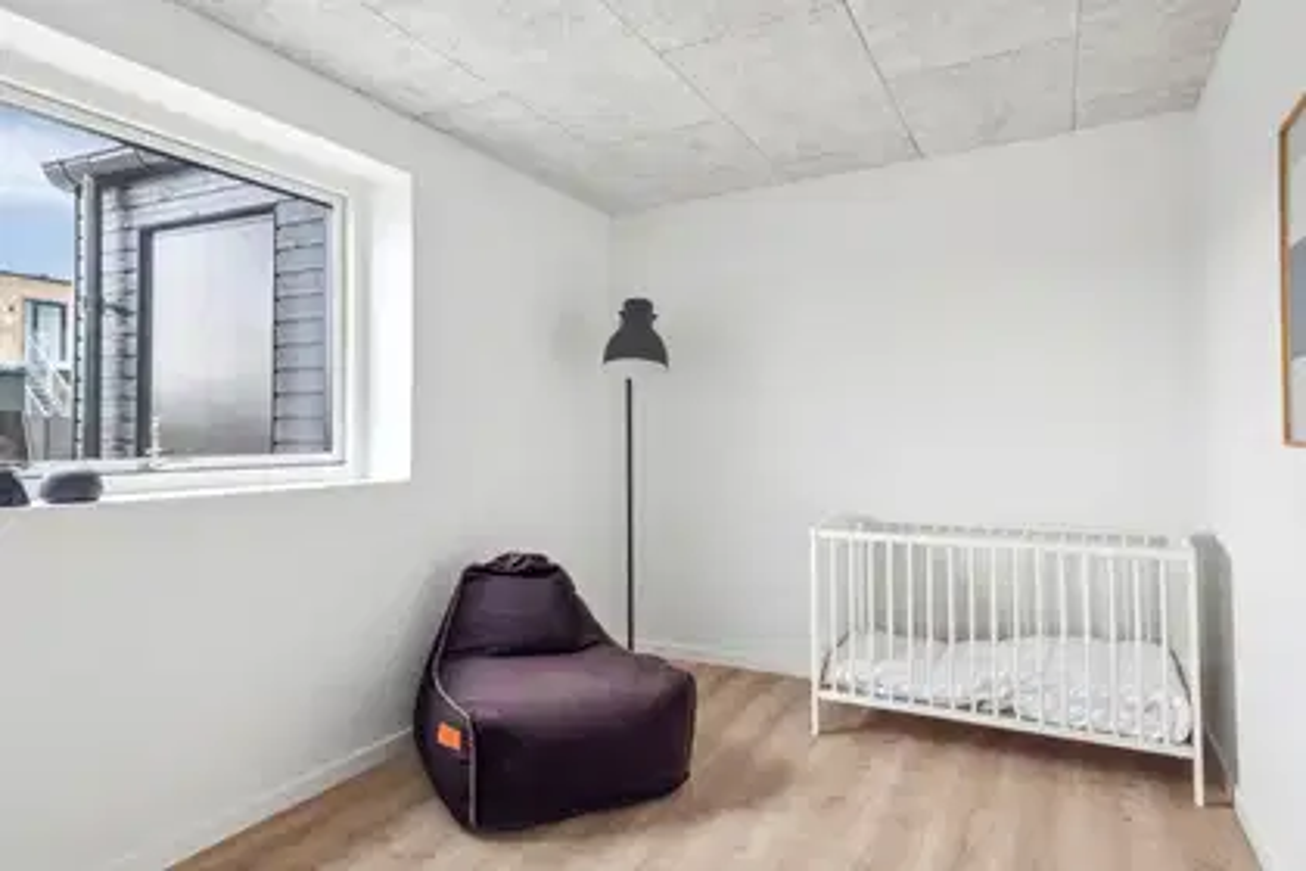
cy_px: 436
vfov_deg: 57.2
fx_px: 798
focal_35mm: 22
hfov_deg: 78.6
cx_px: 653
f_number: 8
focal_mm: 14.5
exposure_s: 1/13
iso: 800
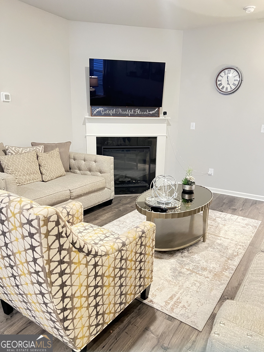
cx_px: 132
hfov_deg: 53.1
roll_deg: -1.4
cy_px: 176
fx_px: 264
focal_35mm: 26
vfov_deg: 67.3
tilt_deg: -12.5
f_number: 1.5
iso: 1000
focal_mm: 5.7
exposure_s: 1/30
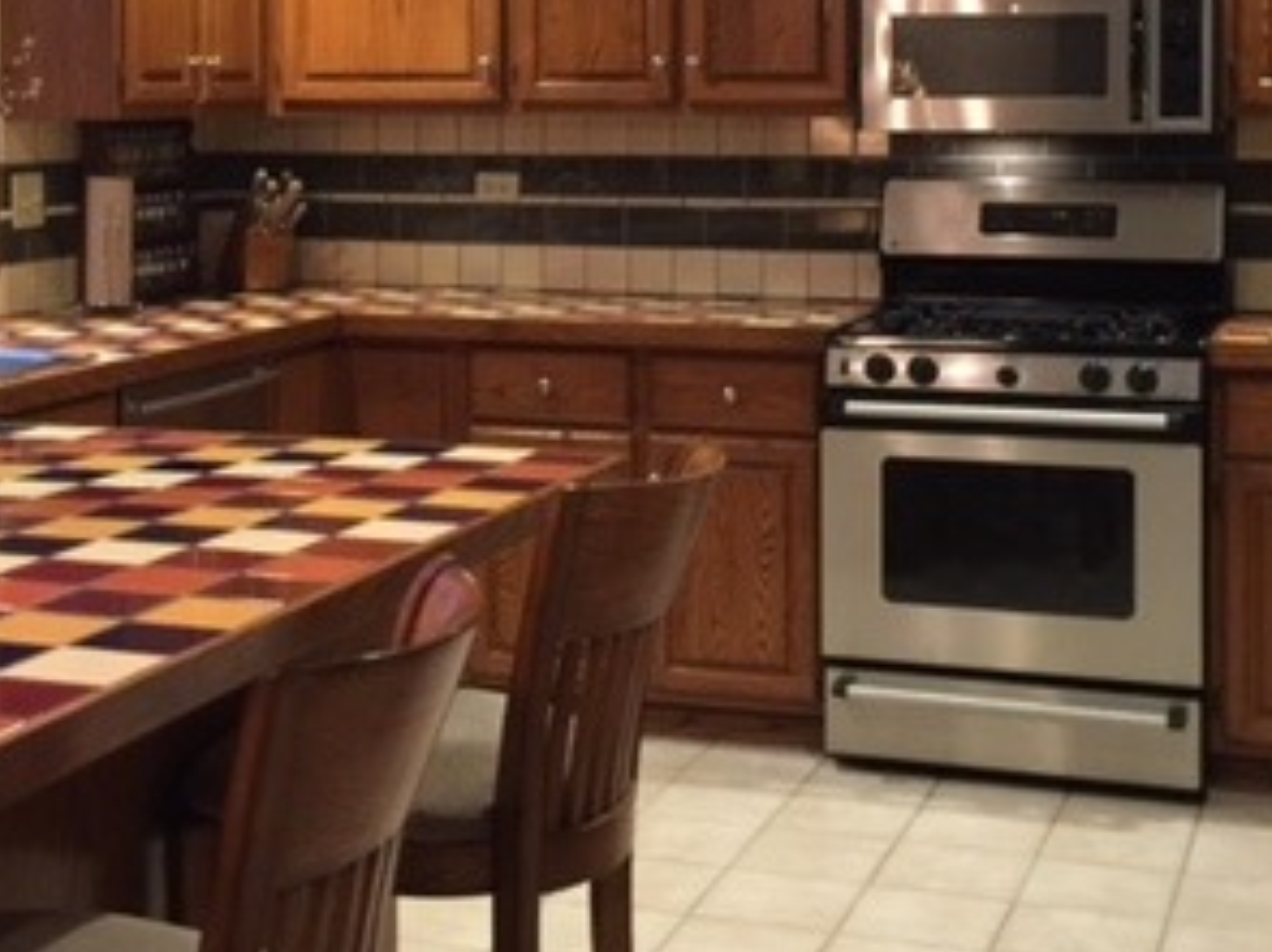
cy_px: 177
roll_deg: -0.8
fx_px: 2314
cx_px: 569
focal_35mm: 63
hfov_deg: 30.7
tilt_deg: -1.4
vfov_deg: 22.9
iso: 125
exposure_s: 1/10
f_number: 2.2
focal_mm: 4.15
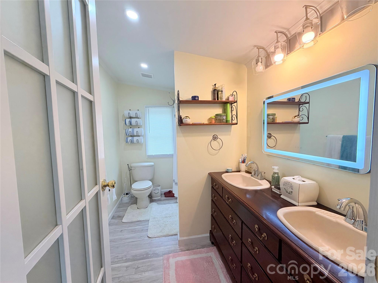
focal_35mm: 14
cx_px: 189
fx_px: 153
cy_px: 142
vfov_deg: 85.7
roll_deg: +2.0
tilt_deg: -4.0
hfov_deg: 102.1
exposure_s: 1/120
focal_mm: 2.22
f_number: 2.2
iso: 80
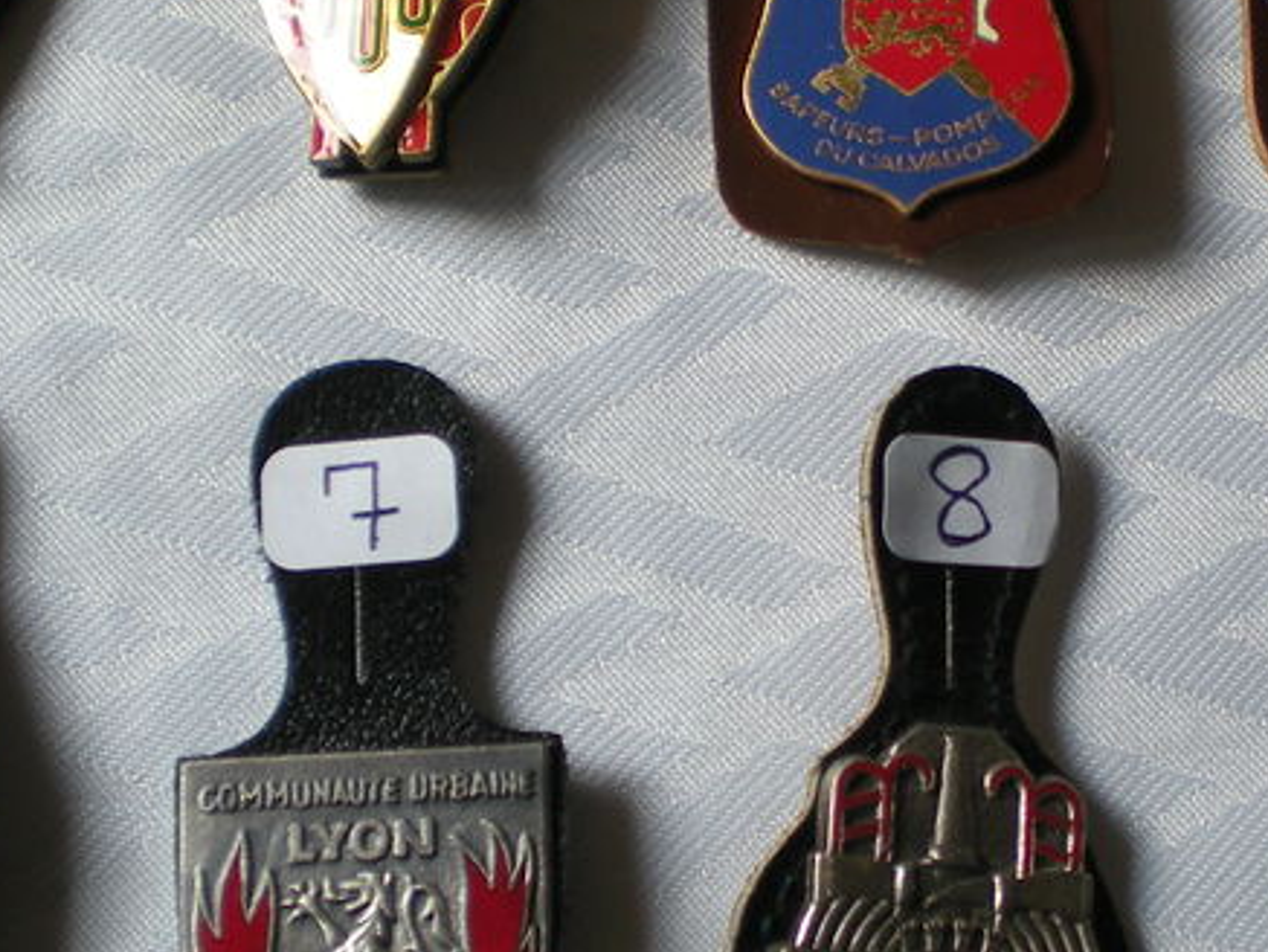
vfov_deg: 16.9
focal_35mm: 87
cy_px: 302
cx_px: 902
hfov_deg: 22.3
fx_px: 3188
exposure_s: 1/59
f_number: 3.1
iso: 76
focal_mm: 6.3
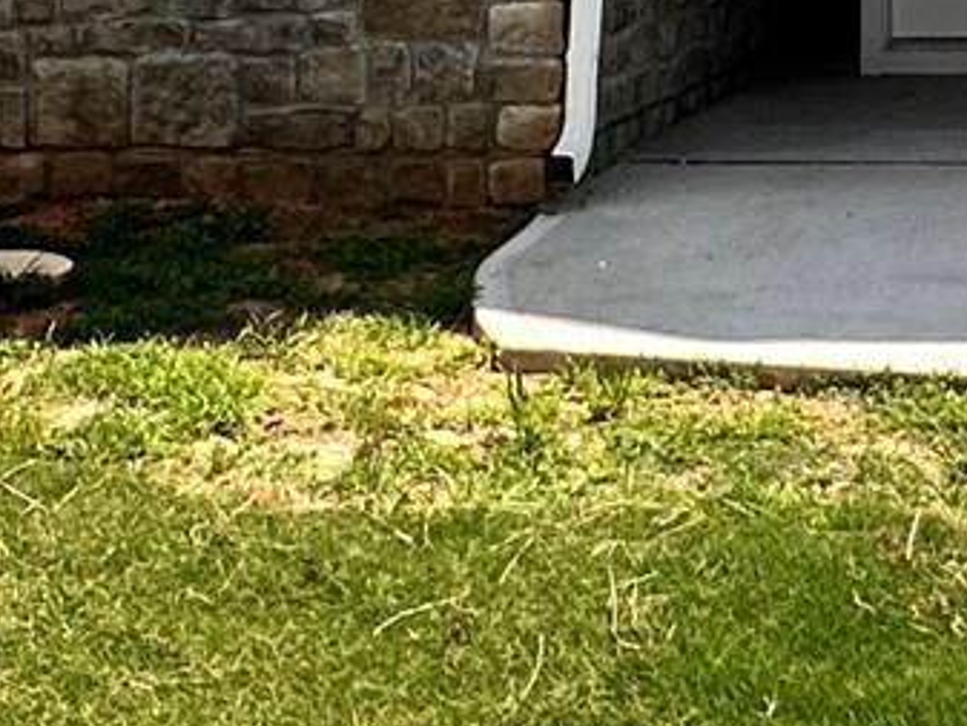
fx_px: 2375
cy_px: -473
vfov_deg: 15.5
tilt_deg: +8.5
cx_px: 1030
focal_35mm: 85
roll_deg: -0.3
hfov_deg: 21.9
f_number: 2.2
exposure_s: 1/2132
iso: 50
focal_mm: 2.22
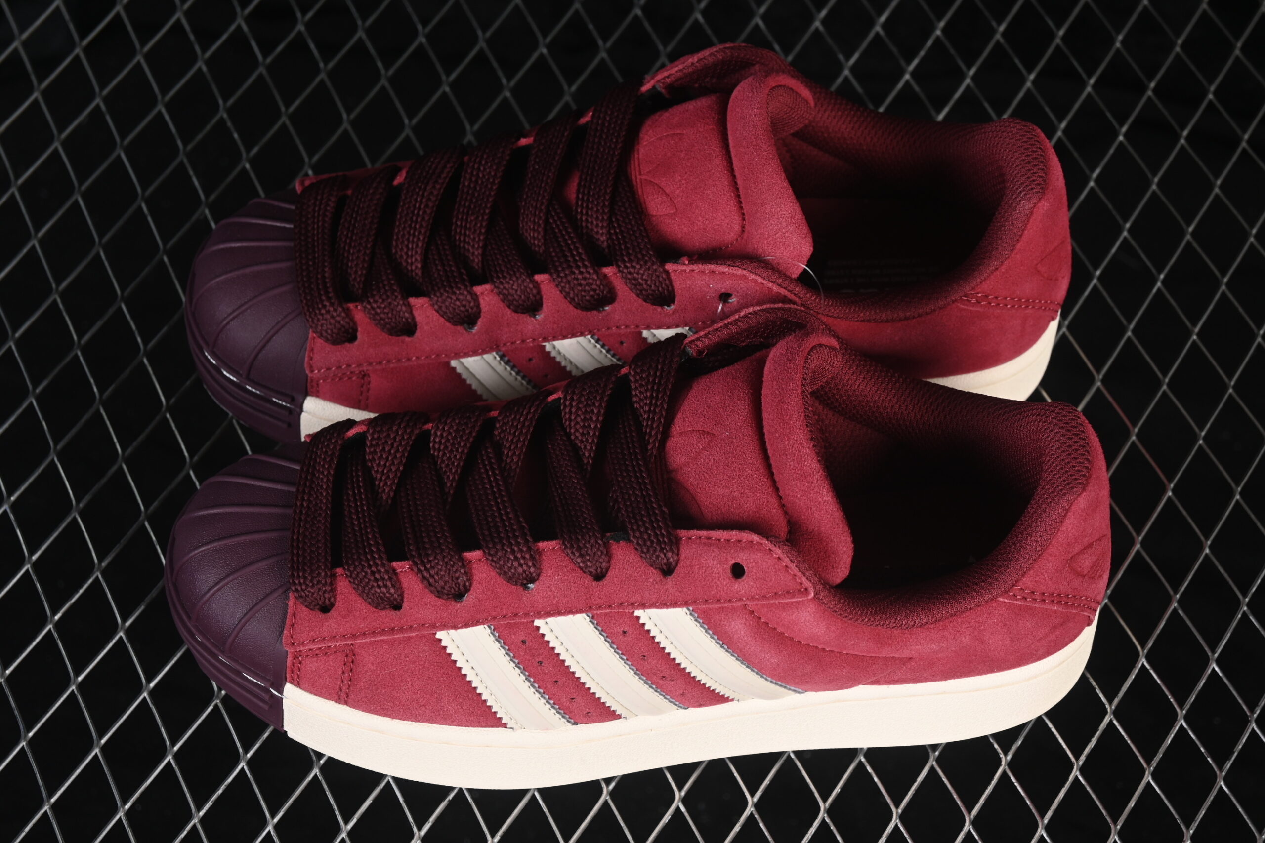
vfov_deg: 18.2
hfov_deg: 27.0
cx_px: 632
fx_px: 2635
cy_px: 422
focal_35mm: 75
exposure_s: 1/80
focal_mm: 50
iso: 160
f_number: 7.1
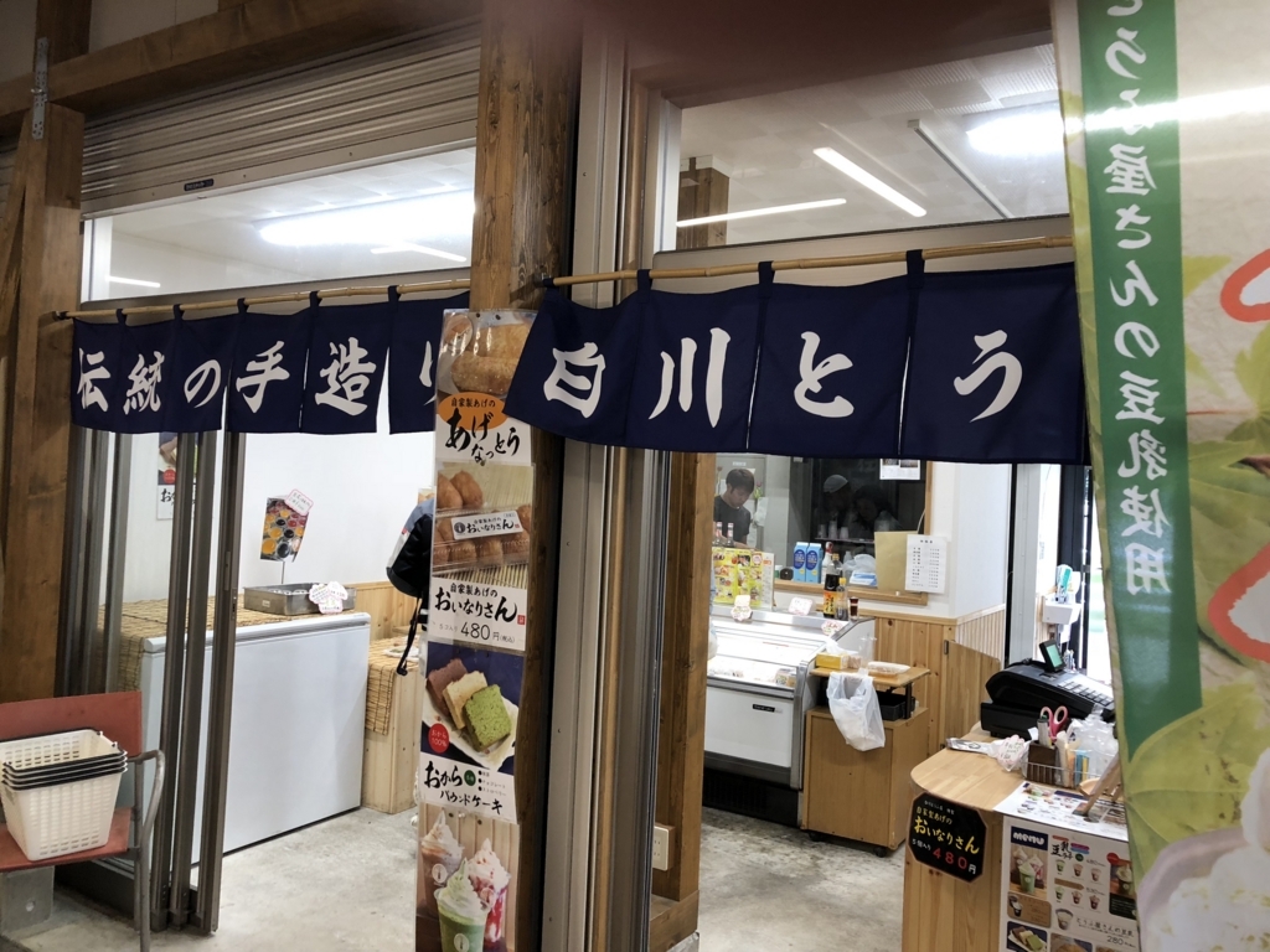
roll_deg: -2.7
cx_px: 635
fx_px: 1027
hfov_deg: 63.4
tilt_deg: +1.7
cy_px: 476
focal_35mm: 28
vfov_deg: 49.7
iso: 40
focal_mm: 3.99
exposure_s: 1/33
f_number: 1.8
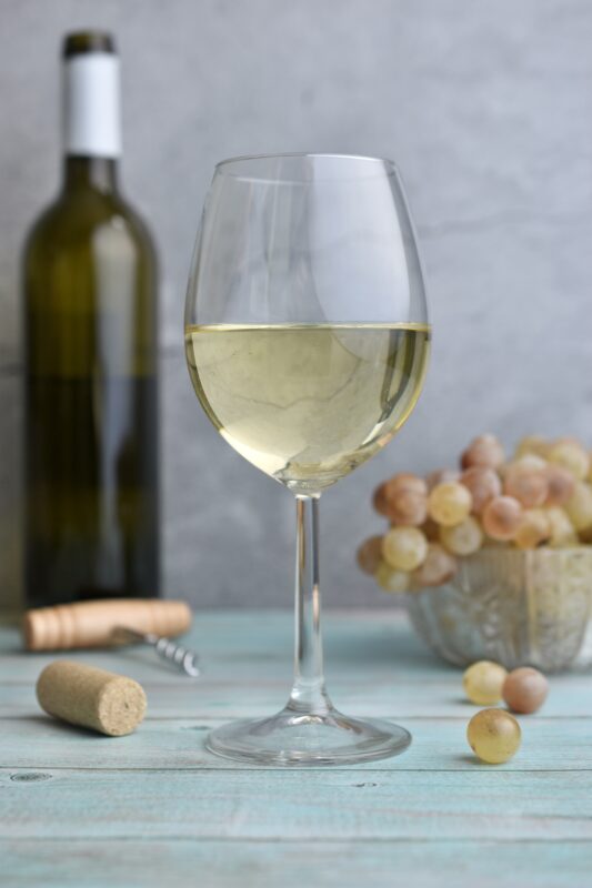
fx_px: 1481
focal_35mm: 60
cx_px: 296
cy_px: 444
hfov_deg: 22.6
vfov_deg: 33.4
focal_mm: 40
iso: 100
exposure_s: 1/13
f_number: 3.5
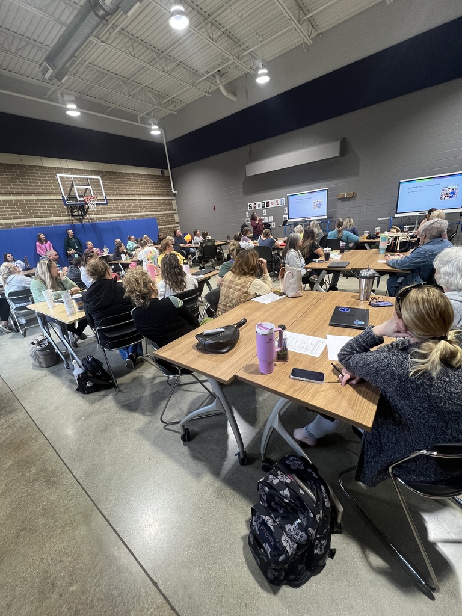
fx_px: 231
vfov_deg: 106.2
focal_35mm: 13
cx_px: 231
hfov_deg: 89.9
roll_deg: +7.6
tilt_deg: -19.3
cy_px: 308
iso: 200
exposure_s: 1/80
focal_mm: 1.57
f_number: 1.8
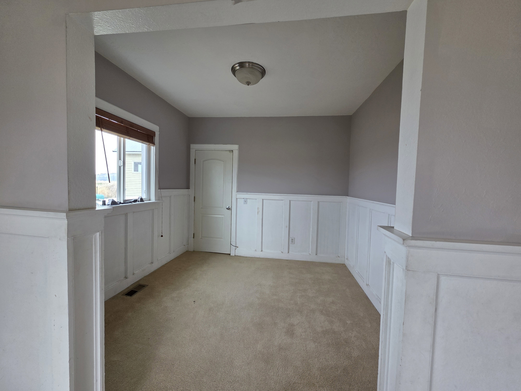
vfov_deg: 89.9
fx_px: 196
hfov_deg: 106.2
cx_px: 260
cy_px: 196
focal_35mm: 13
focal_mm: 2.2
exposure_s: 1/120
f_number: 1.9
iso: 80
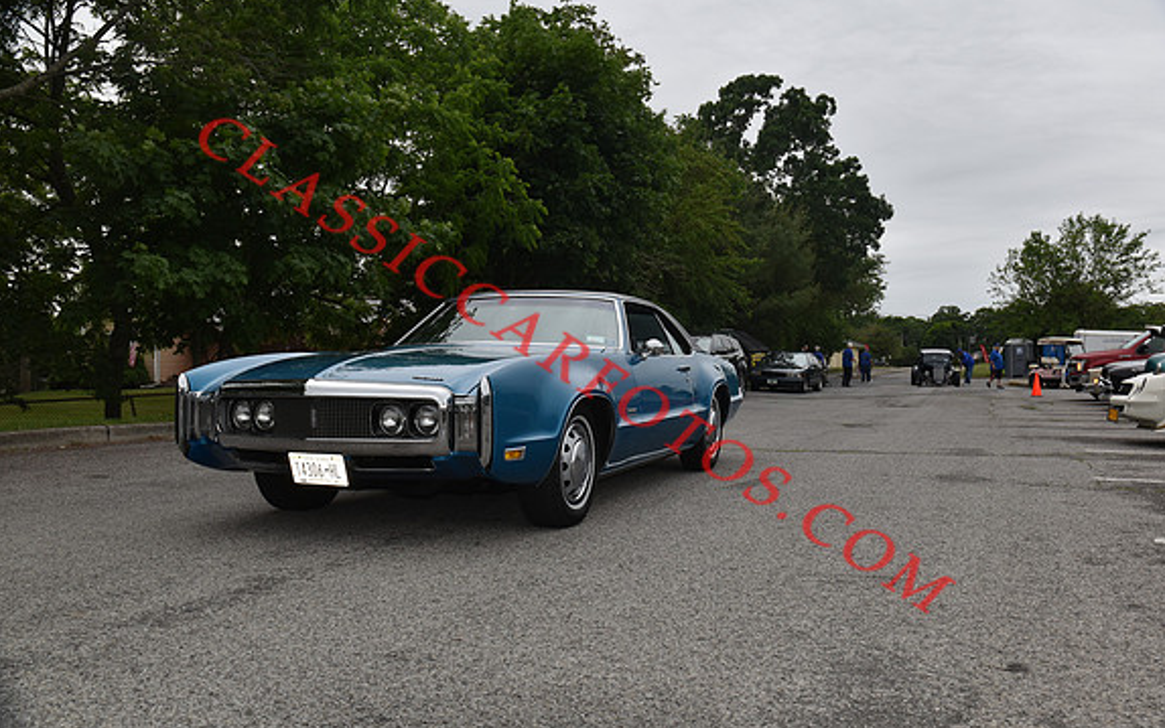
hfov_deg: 56.7
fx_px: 1080
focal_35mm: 34
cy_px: 366
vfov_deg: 37.3
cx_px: 587
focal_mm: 22
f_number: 5.6
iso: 140
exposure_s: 1/125
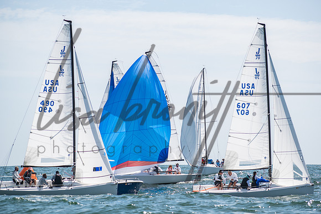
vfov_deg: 8.6
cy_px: 107
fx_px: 1430
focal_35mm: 160
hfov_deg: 12.8
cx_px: 165
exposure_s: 1/1000
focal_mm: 102
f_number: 6.3
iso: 200
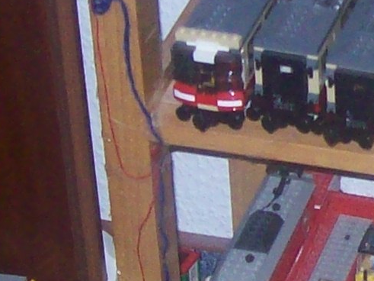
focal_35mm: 209
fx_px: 2258
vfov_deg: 7.1
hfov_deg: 9.2
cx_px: 587
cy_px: 145
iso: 200
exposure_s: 1/64
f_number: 2.7
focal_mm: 6
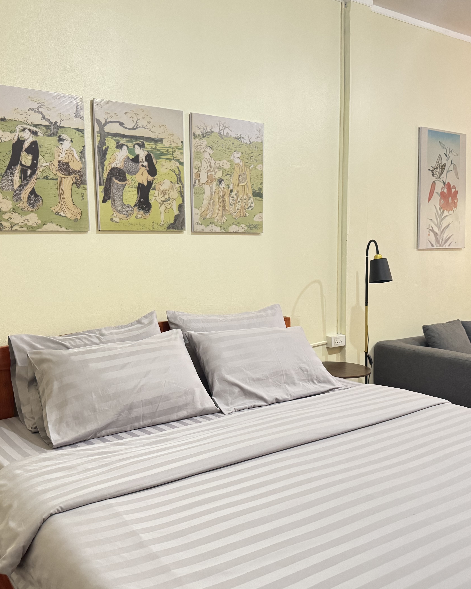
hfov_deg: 45.7
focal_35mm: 32
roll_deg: +1.5
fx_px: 558
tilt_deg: -5.4
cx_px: 215
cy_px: 293
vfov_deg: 55.7
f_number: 1.78
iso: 1000
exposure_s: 1/39
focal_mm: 6.76
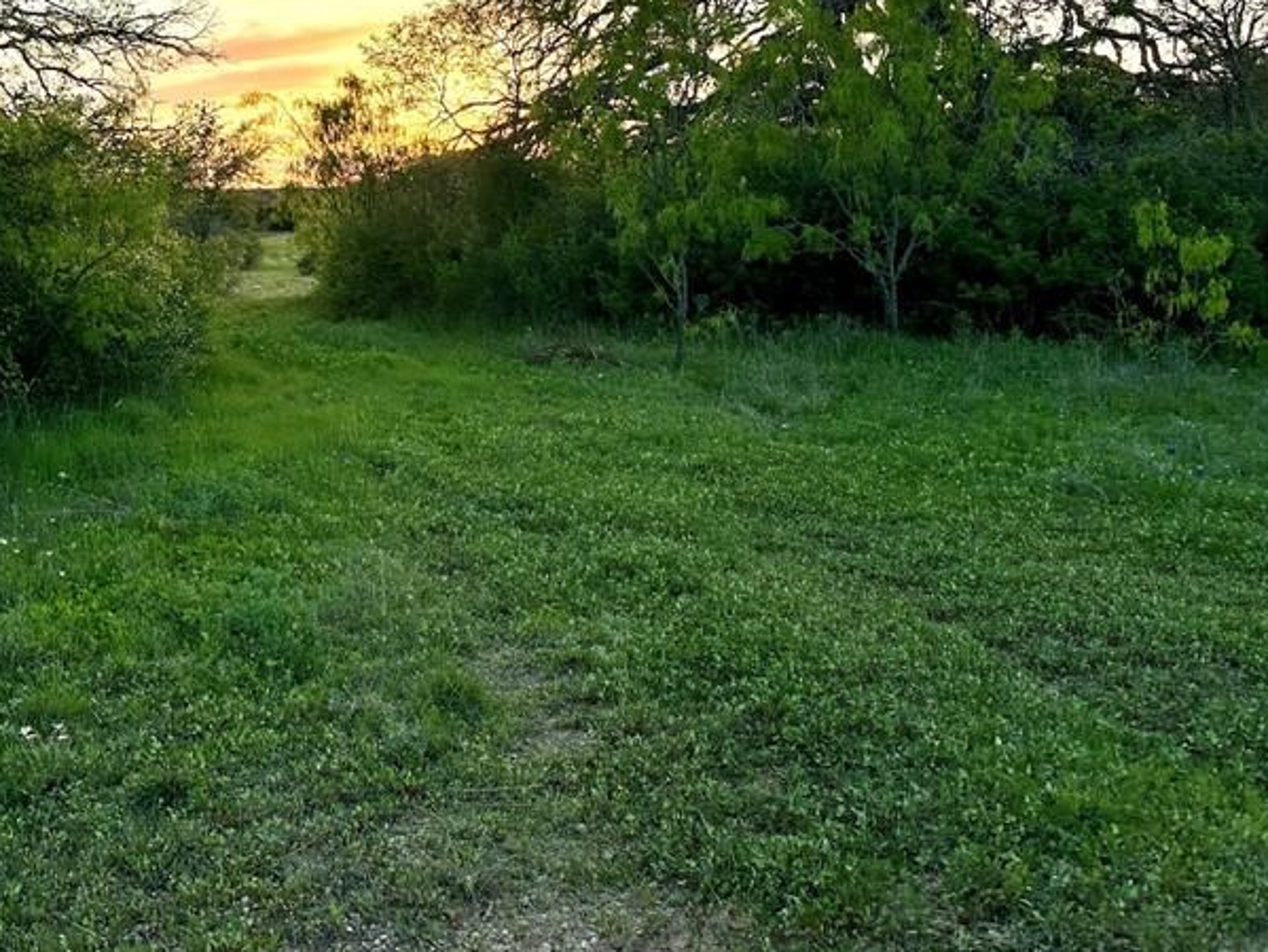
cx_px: 362
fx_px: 1503
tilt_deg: +1.7
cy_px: 193
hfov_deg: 44.6
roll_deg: +1.4
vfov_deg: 34.1
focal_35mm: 41
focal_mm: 6.86
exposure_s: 1/642
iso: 80
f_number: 1.78
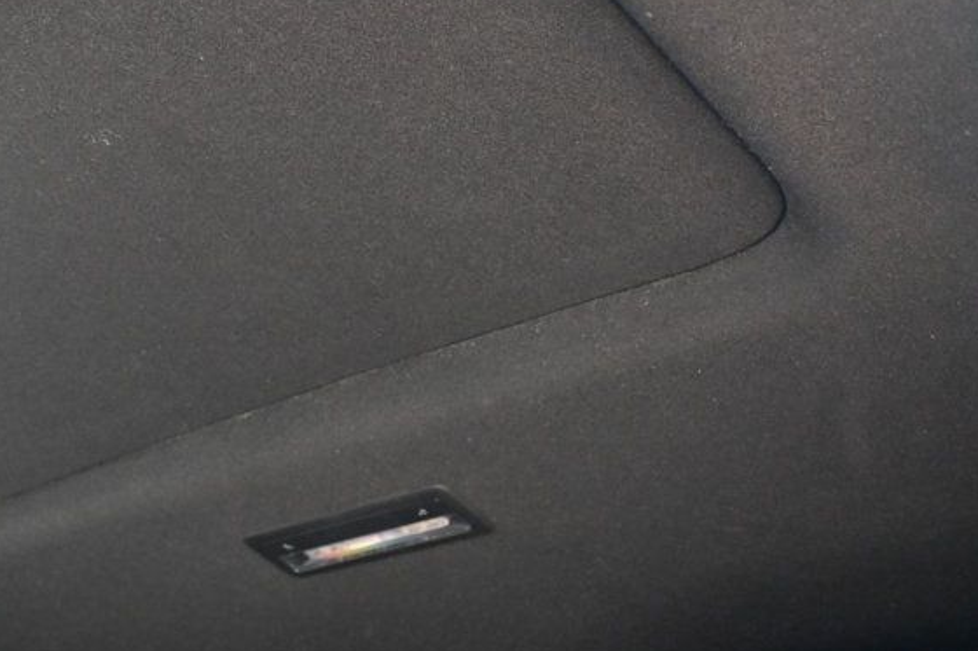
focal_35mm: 53
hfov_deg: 35.6
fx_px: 1452
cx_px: 147
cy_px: 182
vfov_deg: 25.1
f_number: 3.8
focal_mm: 19.5
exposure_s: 1/100
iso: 3200
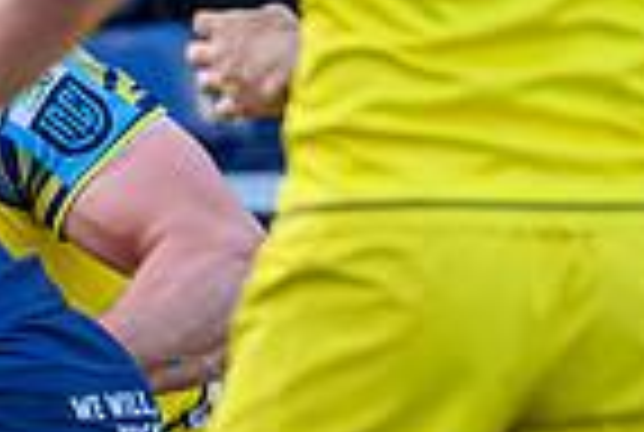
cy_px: 1168
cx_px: -972
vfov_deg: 0.4
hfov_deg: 0.6
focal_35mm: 3497
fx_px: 62687
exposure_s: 1/1000
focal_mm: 560
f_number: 4
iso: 1250
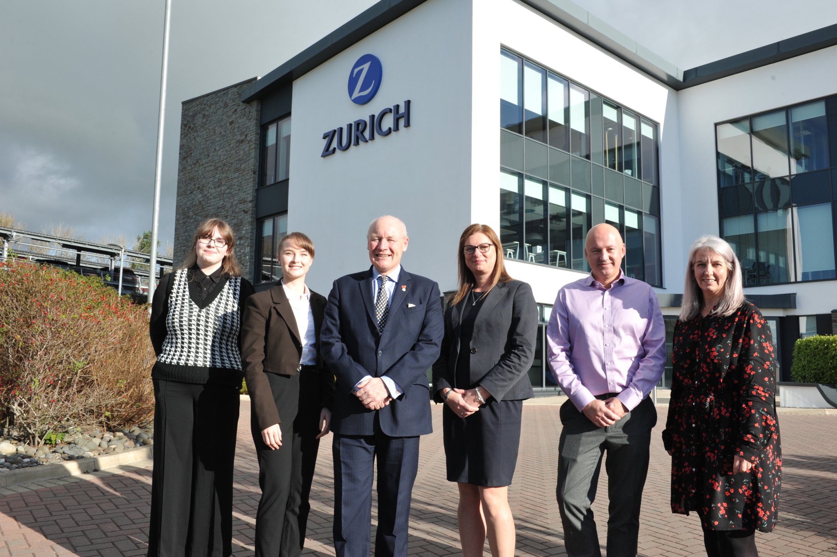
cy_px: 278
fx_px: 720
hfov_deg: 60.3
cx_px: 418
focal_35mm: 31
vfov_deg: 42.3
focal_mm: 31
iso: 1000
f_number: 13
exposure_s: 1/640
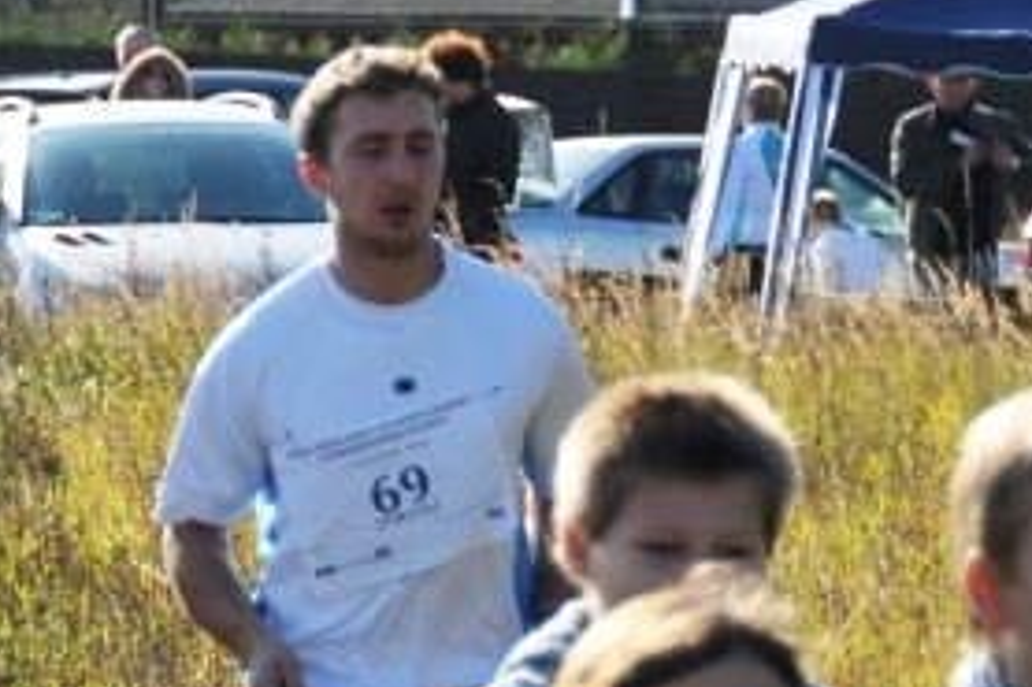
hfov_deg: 5.0
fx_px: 11856
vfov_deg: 3.3
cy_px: 342
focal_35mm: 414
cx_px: -249
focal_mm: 75
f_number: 5.6
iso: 320
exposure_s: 1/1250
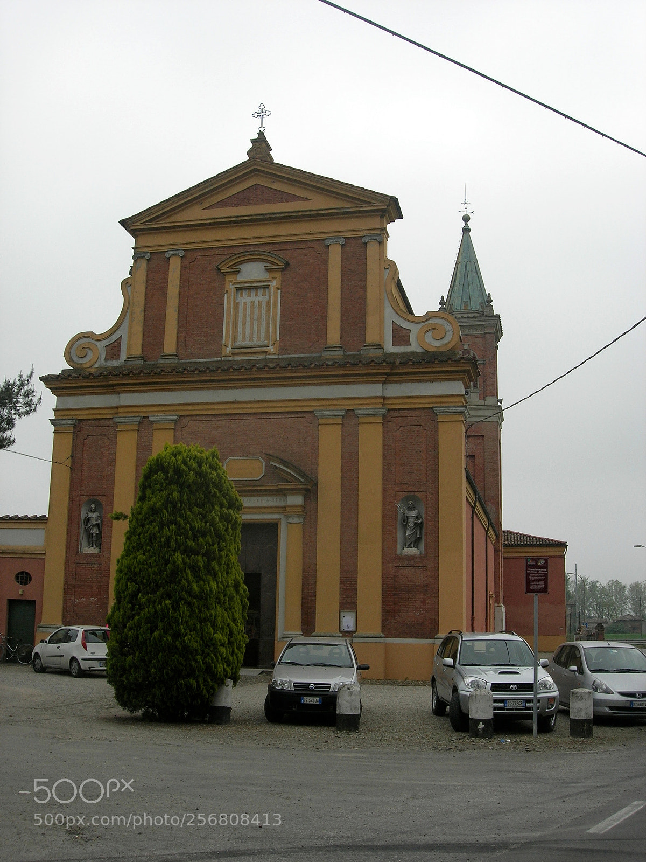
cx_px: 323
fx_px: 946
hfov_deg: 37.7
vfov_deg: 49.0
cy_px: 431
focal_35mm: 38
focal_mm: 7.8
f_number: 4.8
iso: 64
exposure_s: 1/720
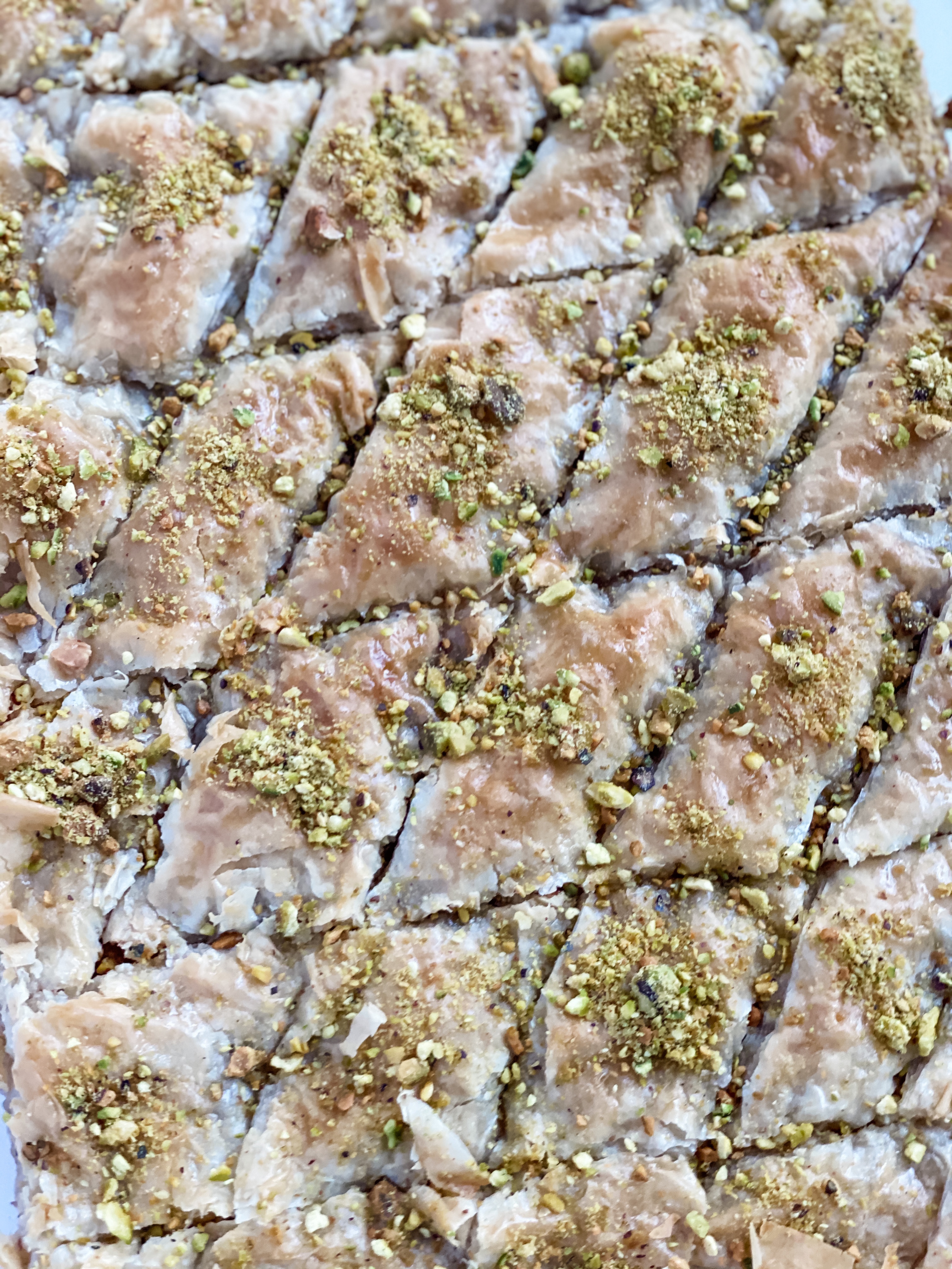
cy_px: 634
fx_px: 1907
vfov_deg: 36.8
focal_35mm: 52
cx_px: 476
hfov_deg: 28.0
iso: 125
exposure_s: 1/120
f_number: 2
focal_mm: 6
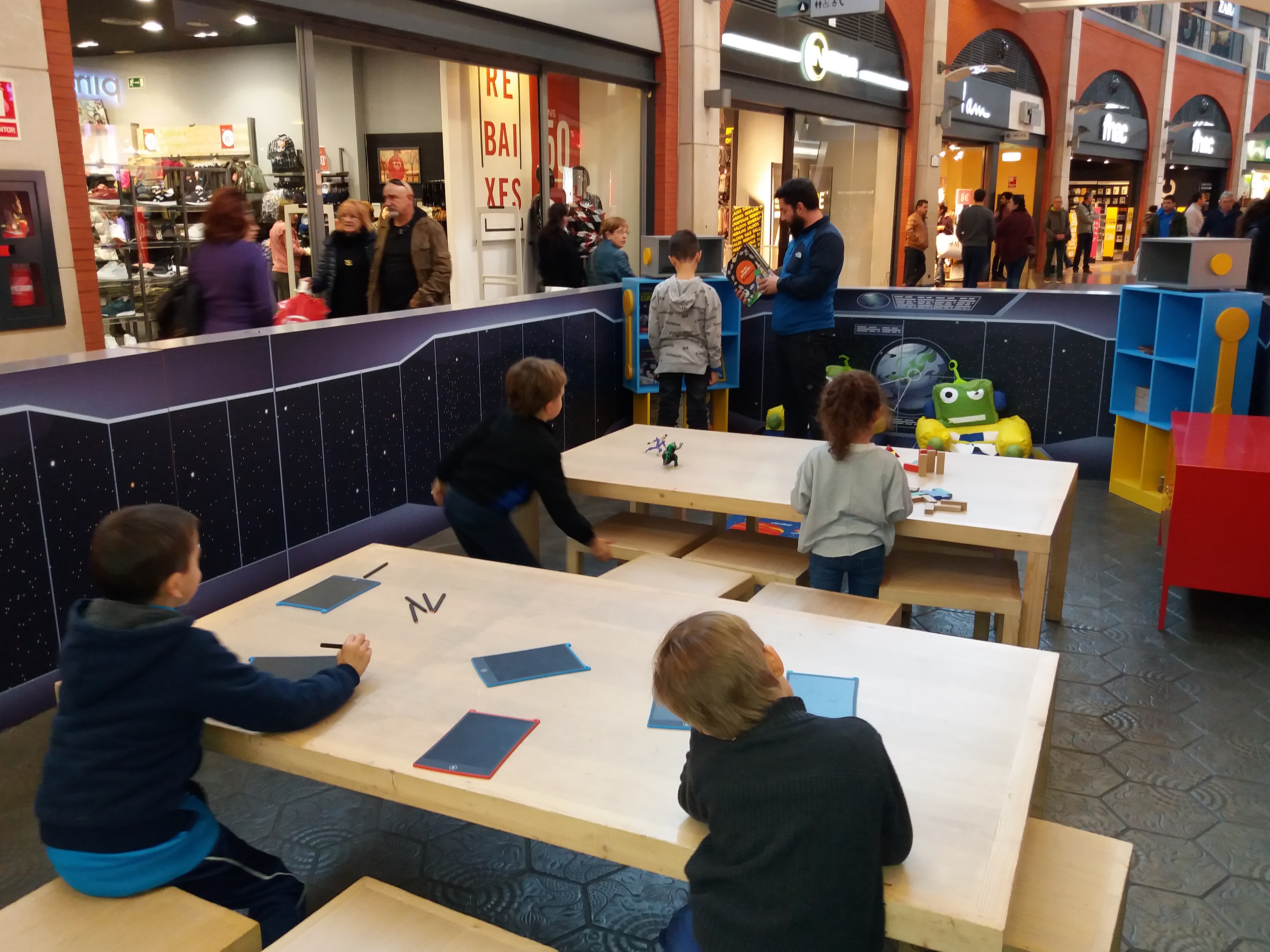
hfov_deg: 61.7
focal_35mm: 29
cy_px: 474
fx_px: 1064
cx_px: 636
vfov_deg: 48.2
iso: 160
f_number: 1.9
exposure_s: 1/19
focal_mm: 3.7
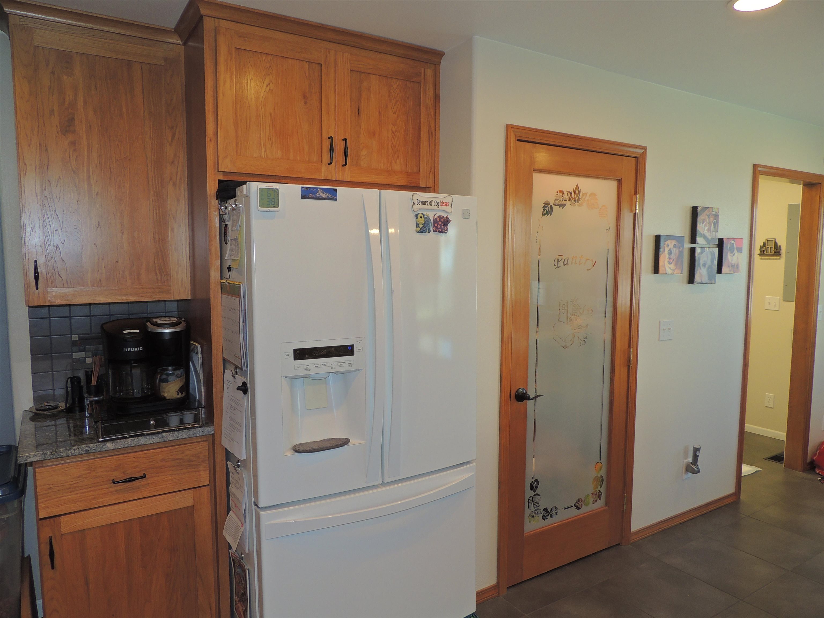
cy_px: 309
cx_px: 412
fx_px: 571
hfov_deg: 71.6
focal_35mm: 24
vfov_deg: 56.8
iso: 125
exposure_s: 1/40
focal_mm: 4.3
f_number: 3
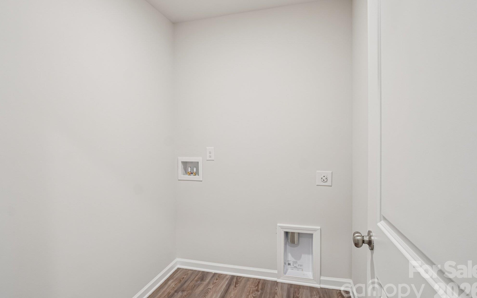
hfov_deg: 88.0
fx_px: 247
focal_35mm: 19
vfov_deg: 62.2
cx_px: 239
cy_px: 144
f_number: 8
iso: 400
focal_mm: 12
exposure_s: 1/10
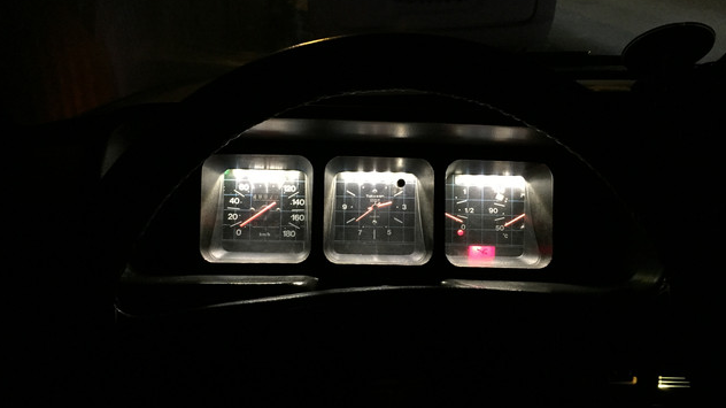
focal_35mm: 32
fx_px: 616
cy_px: 203
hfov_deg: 61.0
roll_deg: +0.9
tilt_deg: -29.0
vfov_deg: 36.6
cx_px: 362
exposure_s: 1/25
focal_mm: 4.15
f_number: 2.2
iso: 250
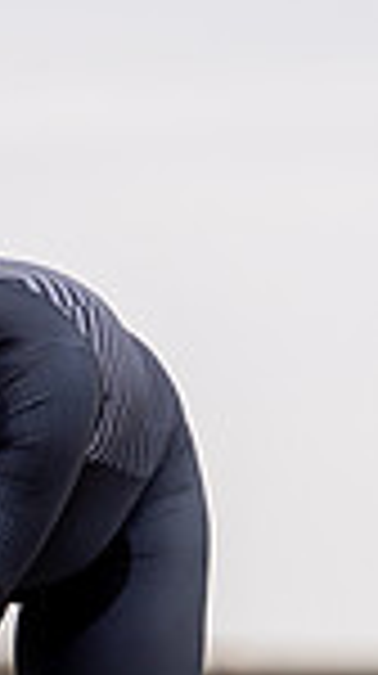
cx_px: -155
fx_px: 25710
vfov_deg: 1.5
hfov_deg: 0.8
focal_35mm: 1438
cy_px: 844
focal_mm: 200
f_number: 3.5
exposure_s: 1/800
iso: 100
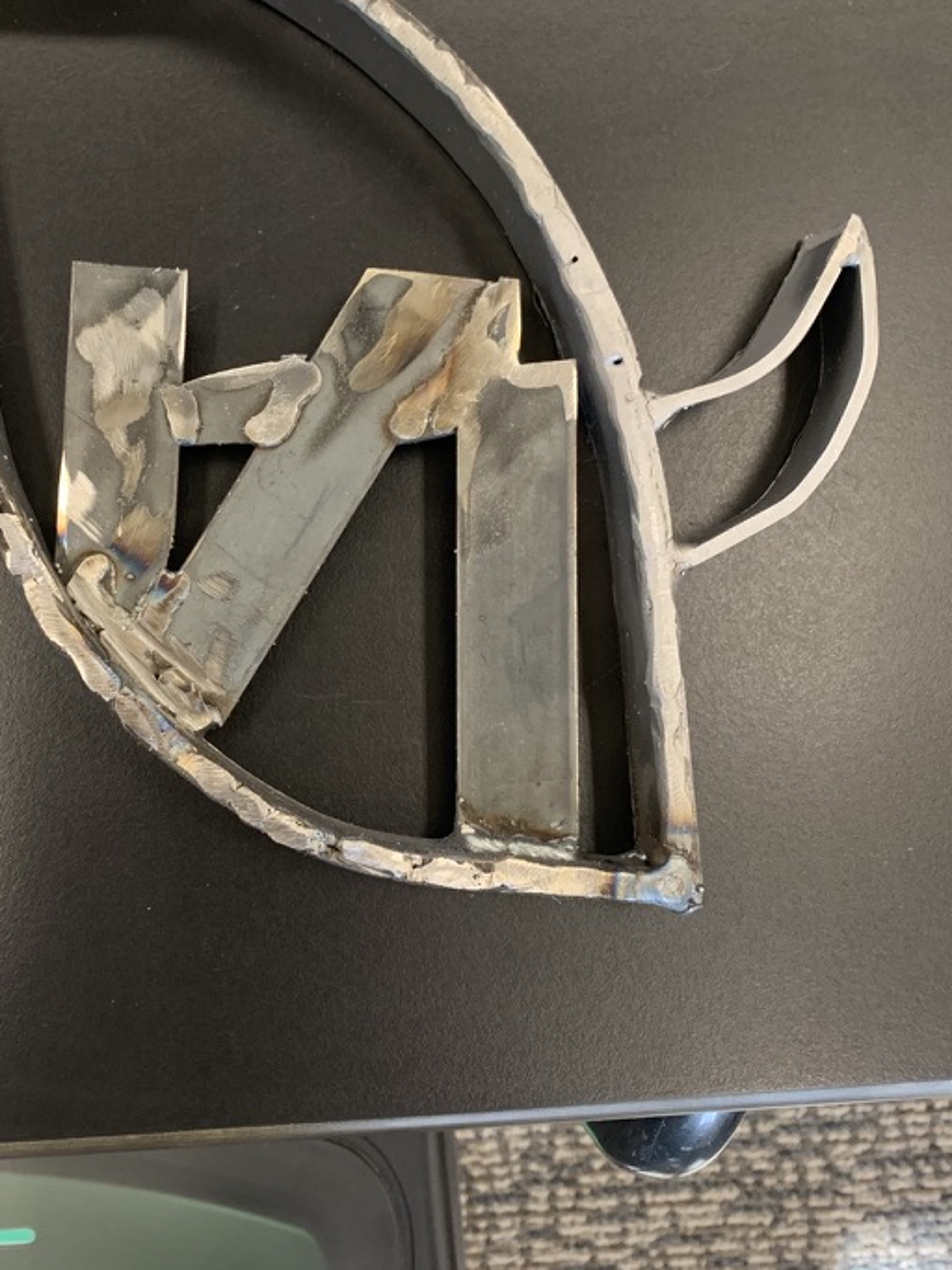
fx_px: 1431
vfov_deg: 47.8
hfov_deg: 36.3
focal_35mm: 39
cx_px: 284
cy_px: 567
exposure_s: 1/60
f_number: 1.8
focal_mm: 4.25
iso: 160
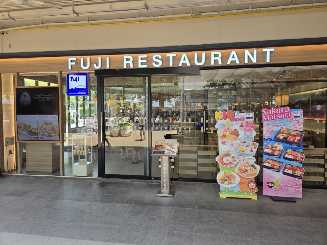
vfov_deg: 58.9
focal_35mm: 23
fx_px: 217
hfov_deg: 73.9
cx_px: 164
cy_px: 122
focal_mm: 5.4
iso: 80
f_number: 1.8
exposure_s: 1/594
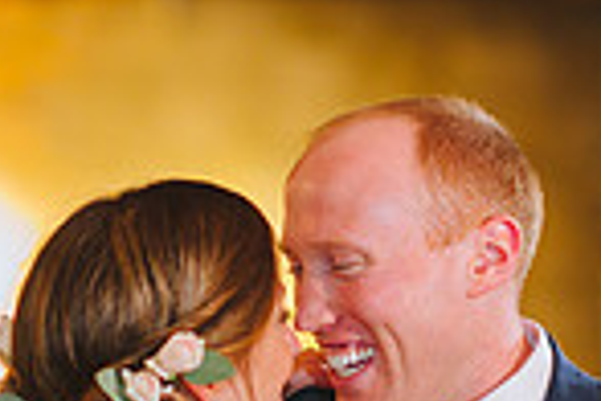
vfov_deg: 4.1
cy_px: 655
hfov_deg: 6.1
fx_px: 5609
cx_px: 180
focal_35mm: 336
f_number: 2
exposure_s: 1/100
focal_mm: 85
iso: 1600
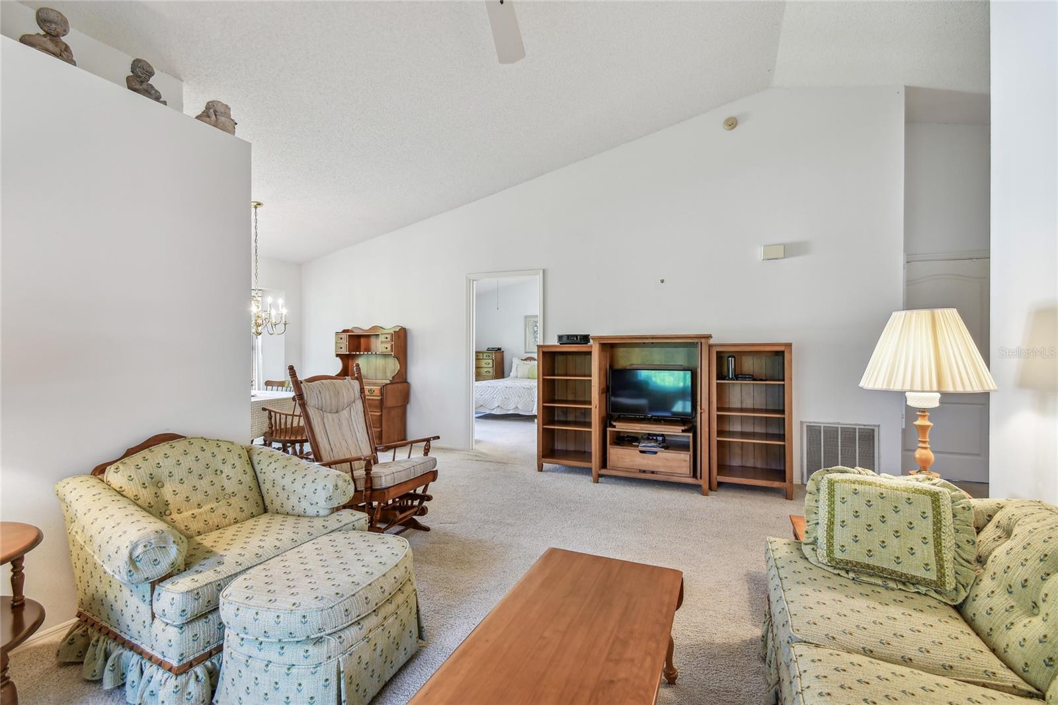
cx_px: 529
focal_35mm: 15
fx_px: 441
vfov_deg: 77.3
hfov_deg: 100.4
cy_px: 352
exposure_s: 1/4
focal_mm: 10
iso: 100
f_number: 7.1
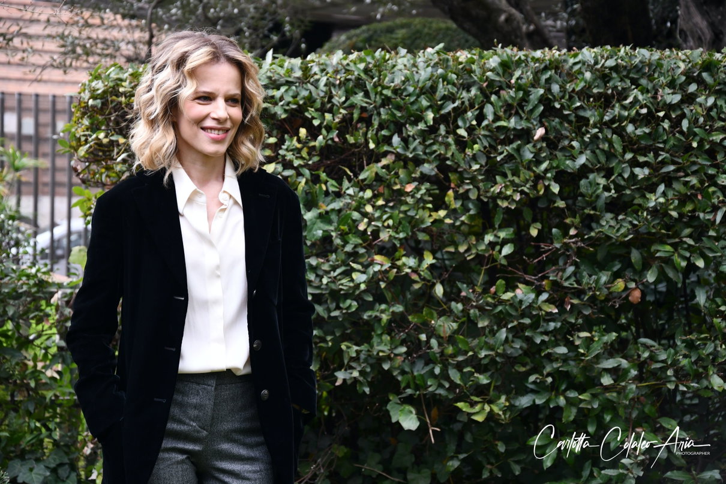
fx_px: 1997
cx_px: 363
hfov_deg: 20.6
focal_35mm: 99
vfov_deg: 13.8
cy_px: 242
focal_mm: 66
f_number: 5.3
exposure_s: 1/125
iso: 800
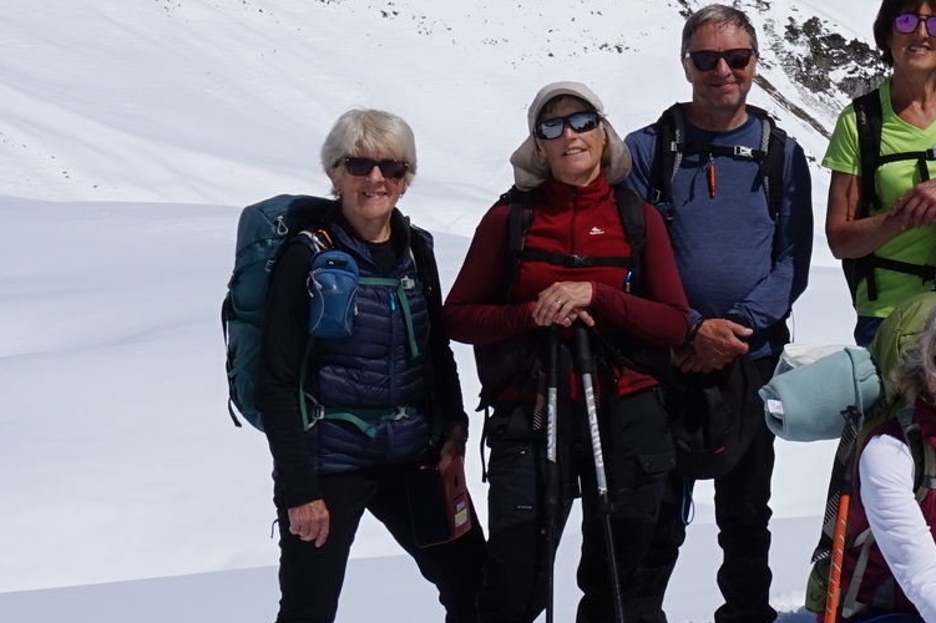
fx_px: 3144
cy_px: 156
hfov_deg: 16.1
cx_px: 1213
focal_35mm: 121
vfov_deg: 11.3
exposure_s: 1/250
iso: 100
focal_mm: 28
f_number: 14
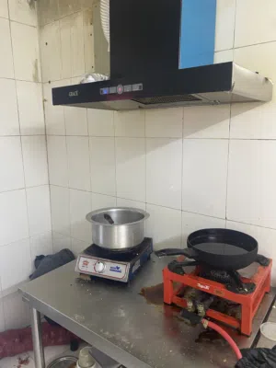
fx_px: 276
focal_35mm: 26
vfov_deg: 67.3
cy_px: 184
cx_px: 138
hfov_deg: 53.1
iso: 400
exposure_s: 1/50
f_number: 1.8
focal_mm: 4.25
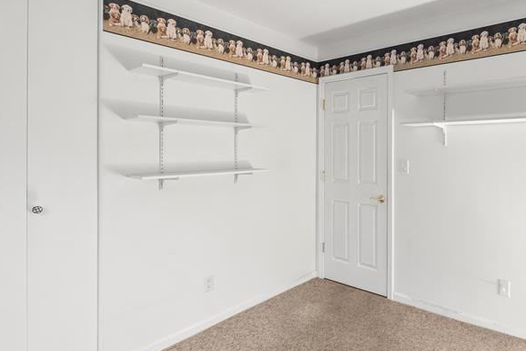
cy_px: 145
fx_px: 307
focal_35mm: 21
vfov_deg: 59.1
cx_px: 362
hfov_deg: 77.8
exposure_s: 1
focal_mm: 12
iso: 250
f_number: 8
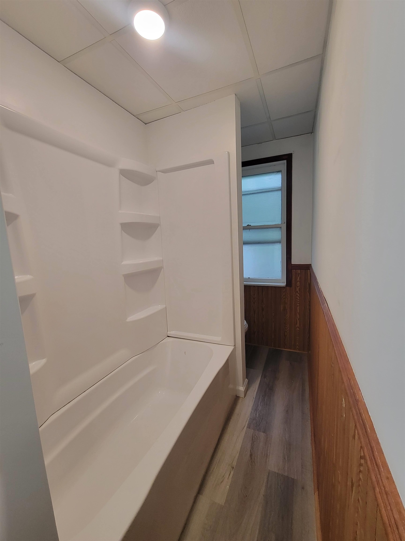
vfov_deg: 106.2
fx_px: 203
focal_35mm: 13
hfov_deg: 89.9
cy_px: 270
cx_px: 202
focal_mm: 2.2
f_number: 2.2
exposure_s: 1/60
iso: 200
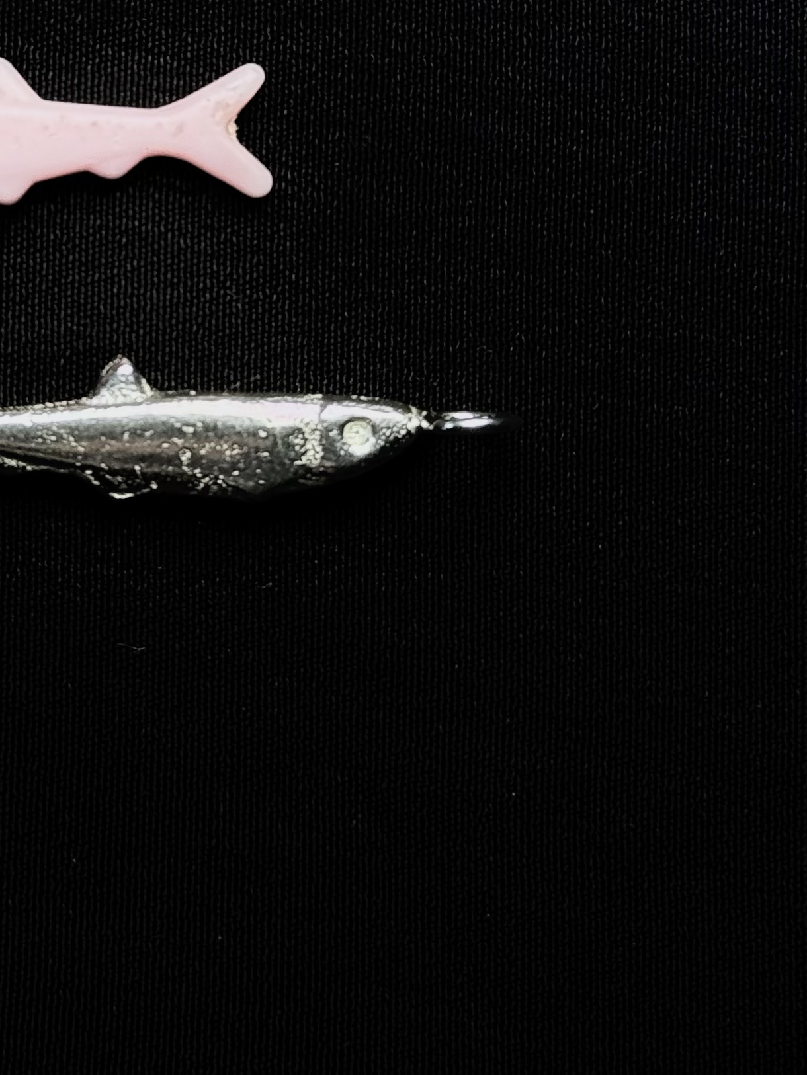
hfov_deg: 12.4
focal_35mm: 119
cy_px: 246
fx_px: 3698
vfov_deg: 16.4
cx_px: 142
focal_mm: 6.76
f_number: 1.78
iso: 100
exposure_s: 1/282
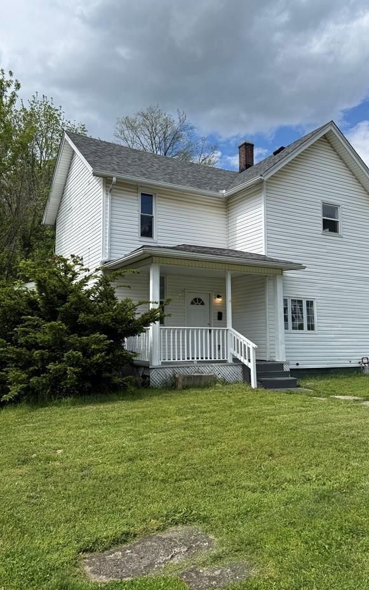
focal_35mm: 28
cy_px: 284
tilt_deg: +8.5
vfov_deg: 66.5
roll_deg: +0.0
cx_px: 188
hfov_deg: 44.5
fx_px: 451
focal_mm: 6.76
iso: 80
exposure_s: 1/4673
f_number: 1.78
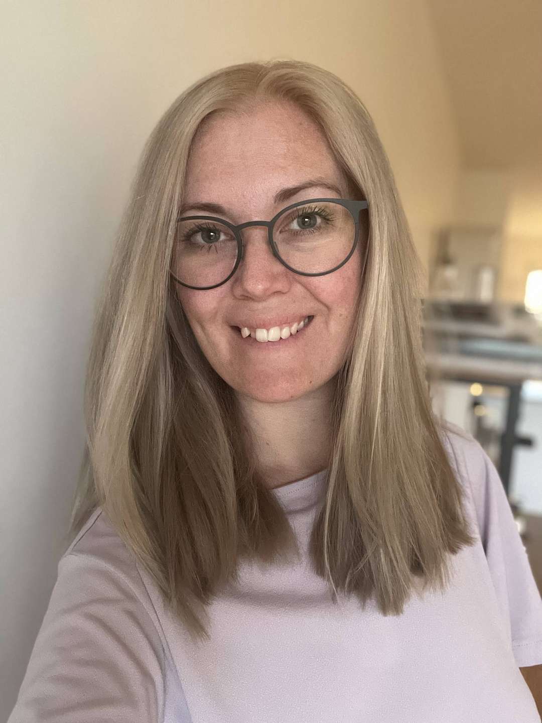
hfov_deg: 46.8
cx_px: 271
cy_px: 362
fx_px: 626
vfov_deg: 60.0
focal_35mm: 30
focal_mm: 2.71
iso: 800
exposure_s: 1/19
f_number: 2.2
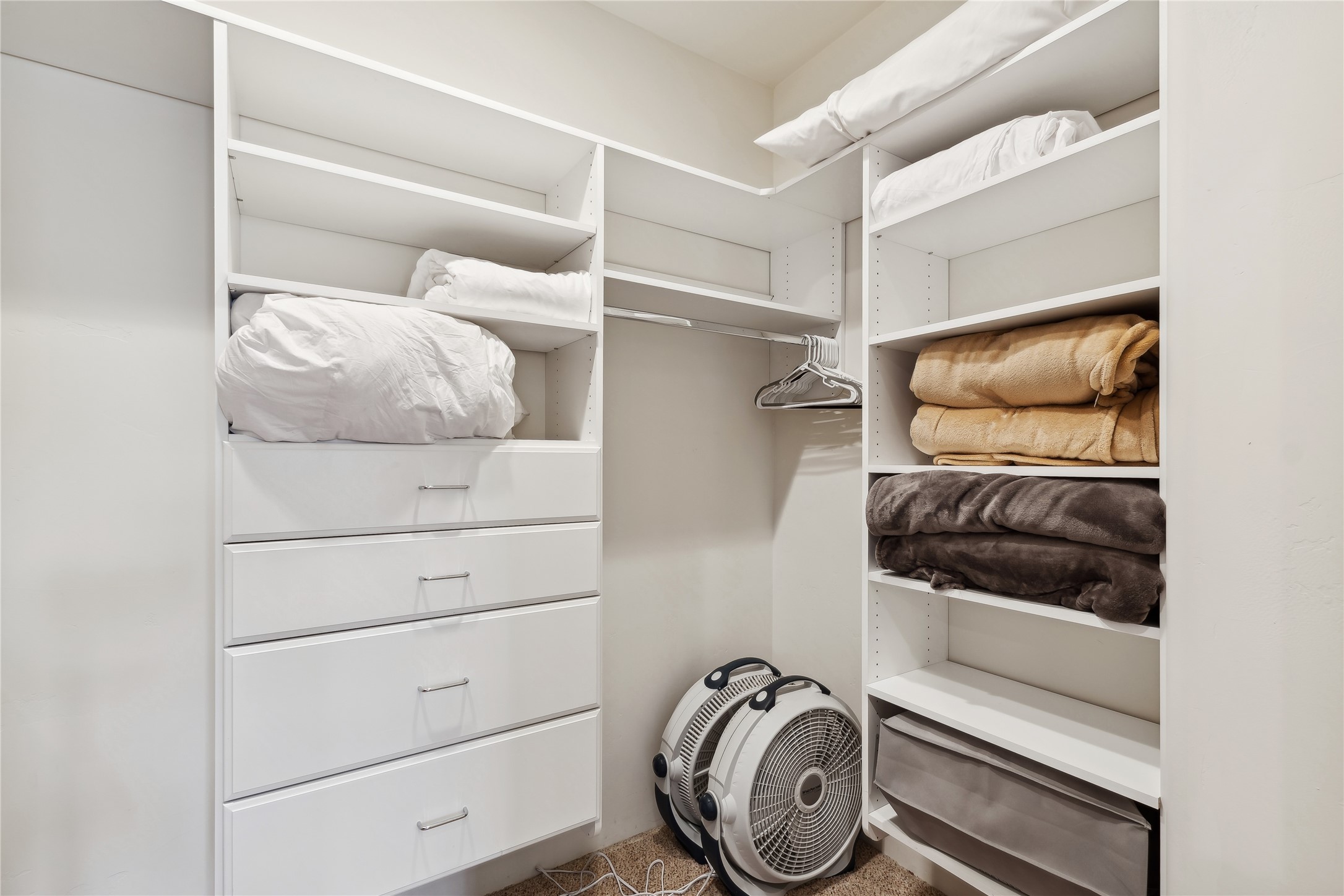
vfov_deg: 77.3
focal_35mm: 15
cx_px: 672
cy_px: 448
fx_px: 560
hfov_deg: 100.4
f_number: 6.3
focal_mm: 10
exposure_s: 1/2
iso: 100
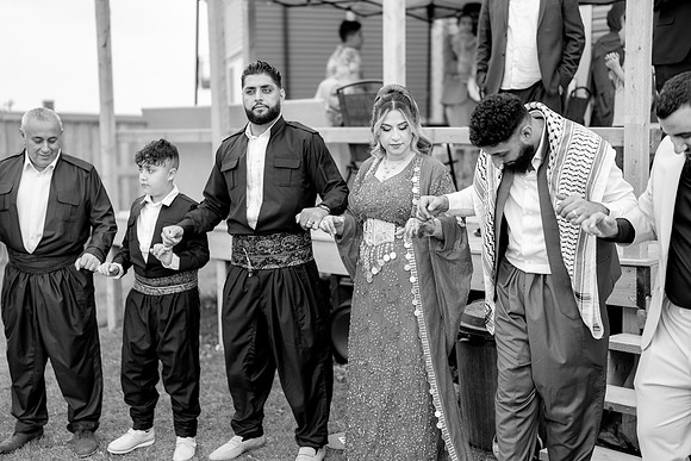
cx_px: 346
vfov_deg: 27.0
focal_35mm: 50
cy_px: 230
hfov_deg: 39.6
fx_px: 960
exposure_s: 1/800
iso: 80
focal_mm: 50
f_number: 1.4
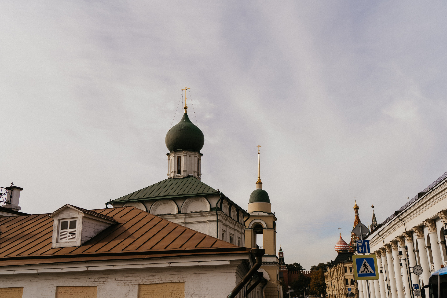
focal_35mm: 35
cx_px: 224
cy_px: 149
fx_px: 435
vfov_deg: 37.9
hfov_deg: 54.4
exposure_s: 1/500
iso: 100
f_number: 4
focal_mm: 35
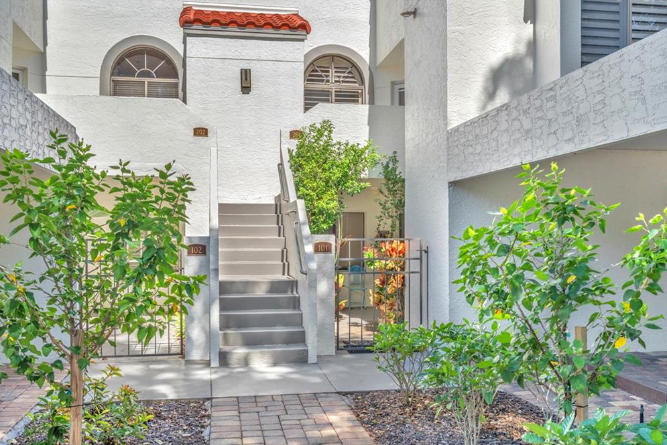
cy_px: 227
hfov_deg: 53.1
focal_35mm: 36
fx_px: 667
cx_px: 335
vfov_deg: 36.9
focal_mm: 35
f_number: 8
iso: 800
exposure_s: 1/200
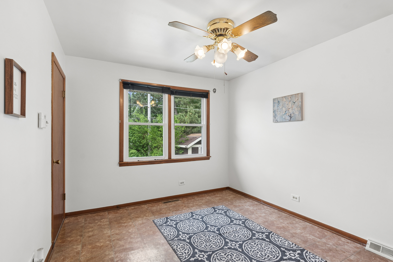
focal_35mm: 16
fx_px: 175
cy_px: 131
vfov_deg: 73.7
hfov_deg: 96.7
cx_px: 196
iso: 250
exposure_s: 1/40
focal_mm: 11
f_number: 8
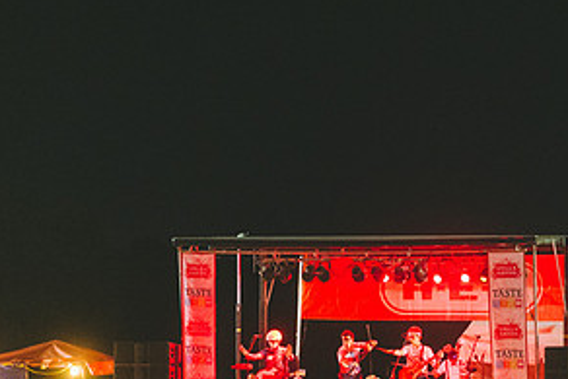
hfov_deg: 14.7
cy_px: 335
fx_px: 2194
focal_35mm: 139
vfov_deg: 9.8
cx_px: 387
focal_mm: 70
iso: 4000
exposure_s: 1/100
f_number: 2.8
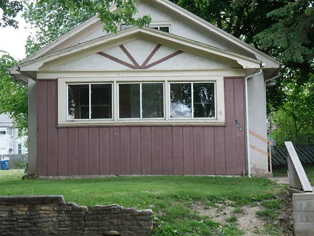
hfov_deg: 32.2
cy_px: 118
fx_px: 544
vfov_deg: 24.4
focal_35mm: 60
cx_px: 157
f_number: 4.2
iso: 160
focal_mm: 10.8
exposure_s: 1/100
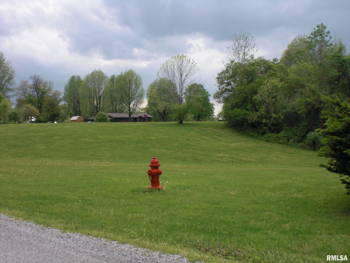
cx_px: 175
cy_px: 132
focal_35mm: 38
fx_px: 384
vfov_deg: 37.7
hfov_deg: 49.0
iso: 64
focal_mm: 6.3
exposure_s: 1/200
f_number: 5.6
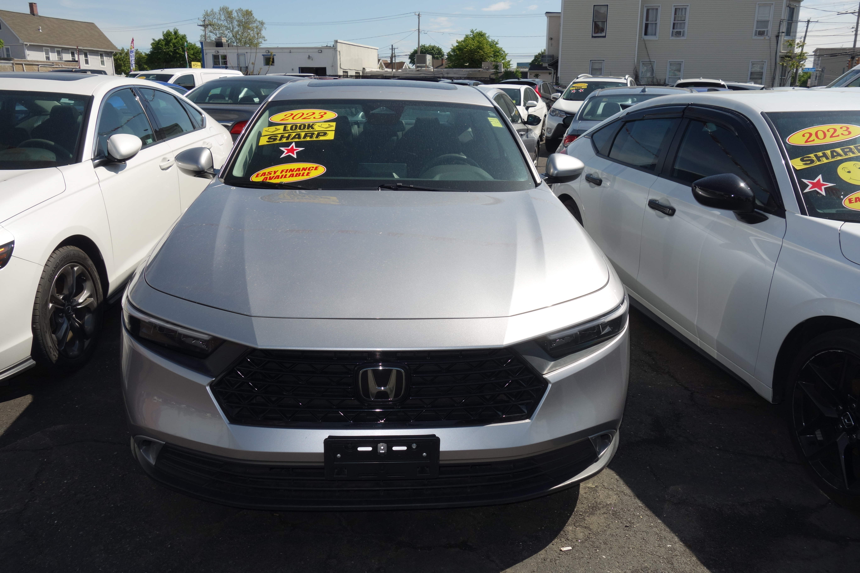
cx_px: 430
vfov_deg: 46.4
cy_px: 286
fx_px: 669
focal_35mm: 28
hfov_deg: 65.5
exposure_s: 1/640
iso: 125
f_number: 5.6
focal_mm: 10.4
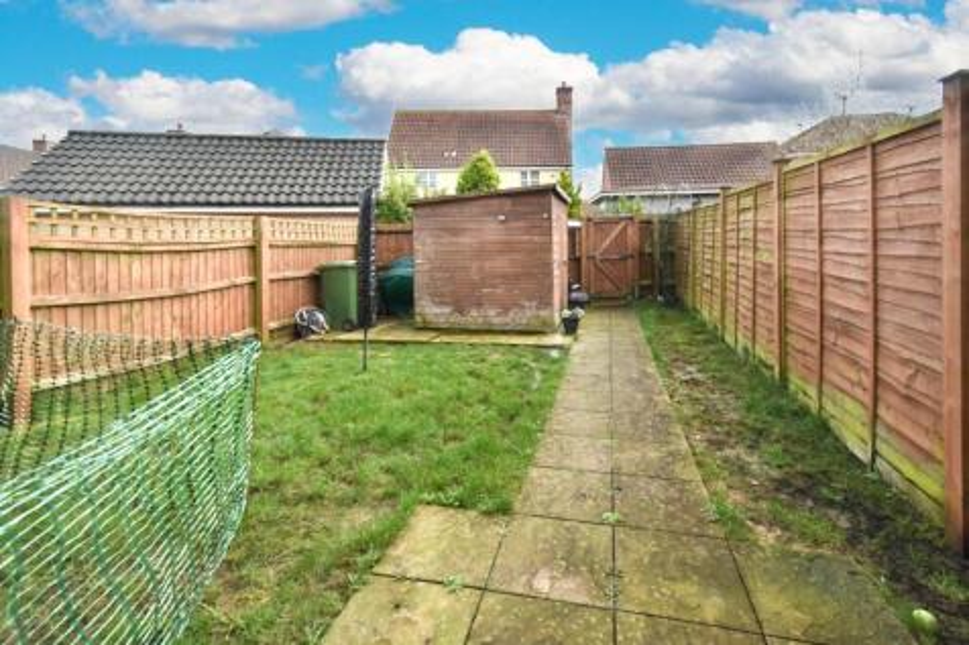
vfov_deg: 77.3
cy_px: 322
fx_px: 404
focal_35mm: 15
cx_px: 484
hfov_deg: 100.4
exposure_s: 1/250
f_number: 6.3
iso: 200
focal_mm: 10
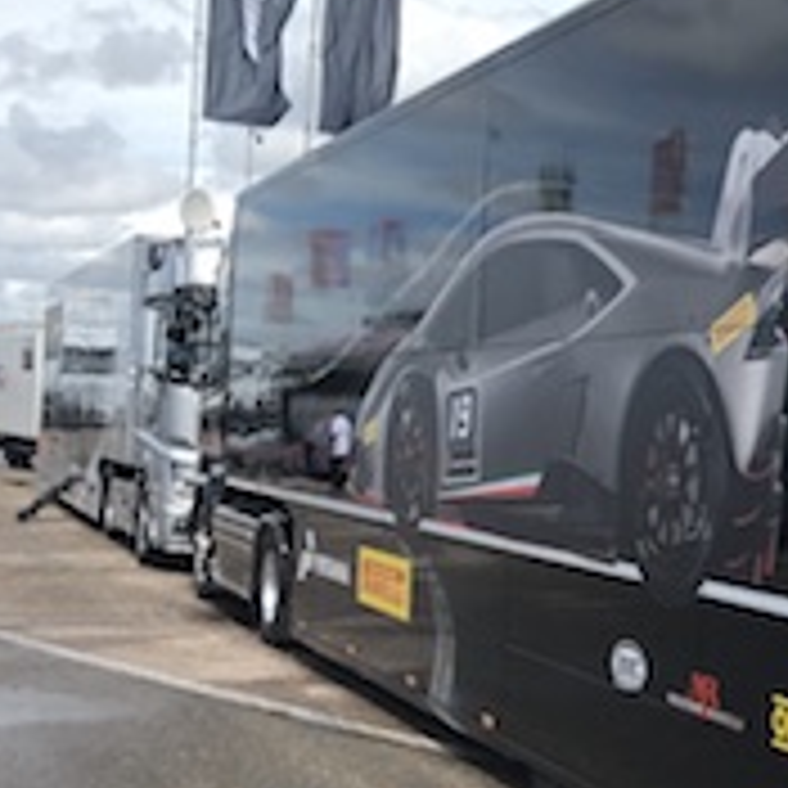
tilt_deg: +1.2
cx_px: 883
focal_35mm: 68
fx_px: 1751
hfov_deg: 23.7
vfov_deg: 25.4
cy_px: 378
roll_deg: -0.9
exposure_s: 1/1916
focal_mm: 3.99
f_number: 1.8
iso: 20
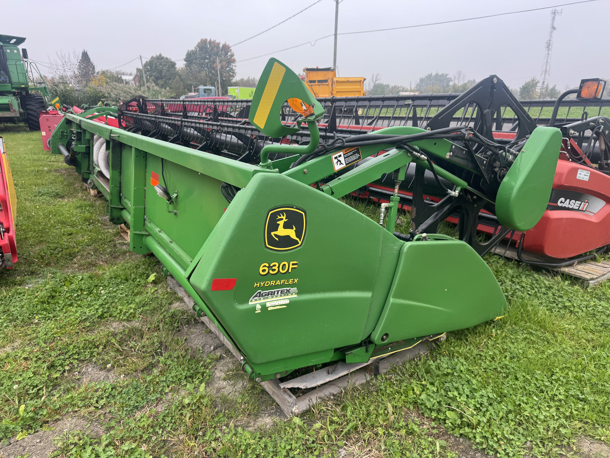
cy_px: 229
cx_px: 305
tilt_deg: -15.2
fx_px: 423
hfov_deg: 71.6
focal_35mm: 24
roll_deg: +1.3
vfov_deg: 56.8
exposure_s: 1/121
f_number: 1.78
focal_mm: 6.76
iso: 64
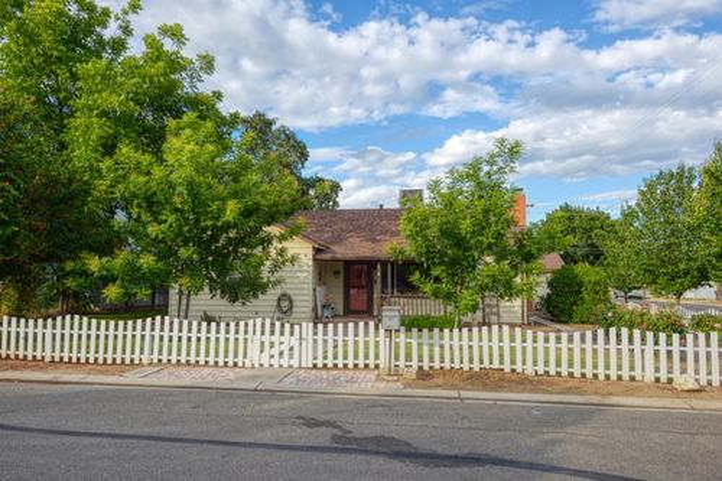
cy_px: 240
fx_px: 481
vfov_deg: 53.1
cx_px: 361
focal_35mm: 24
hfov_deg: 73.8
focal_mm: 24
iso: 400
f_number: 10
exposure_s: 1/200
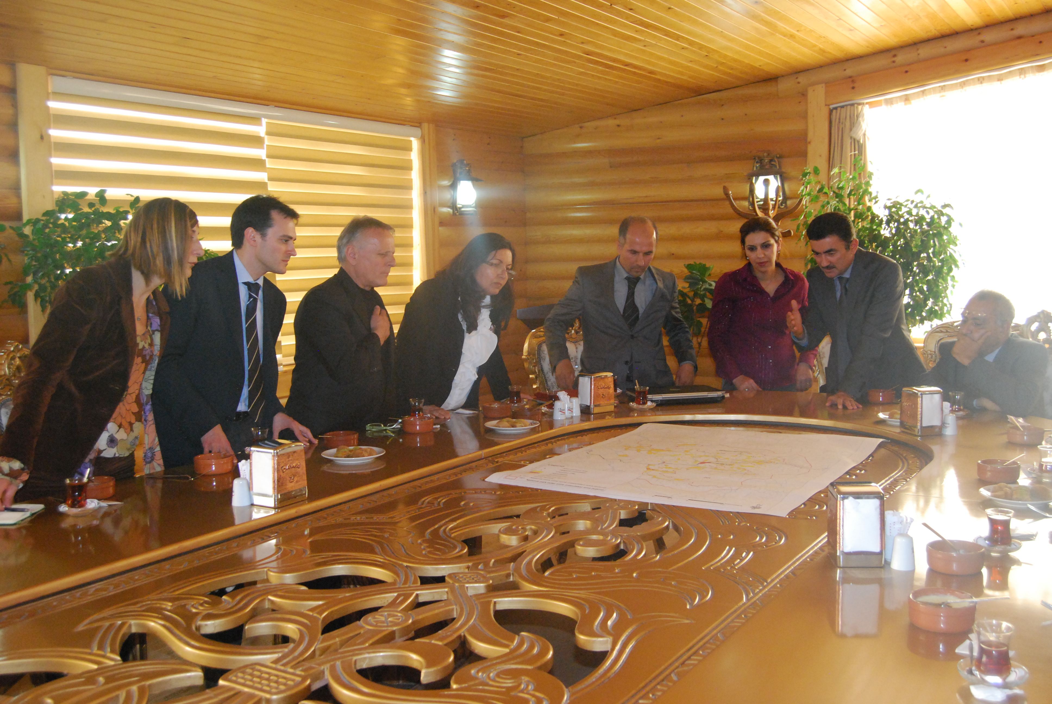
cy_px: 352
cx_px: 526
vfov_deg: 37.0
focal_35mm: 36
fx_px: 1053
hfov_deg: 53.1
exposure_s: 1/80
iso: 1600
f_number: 5.6
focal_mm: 24
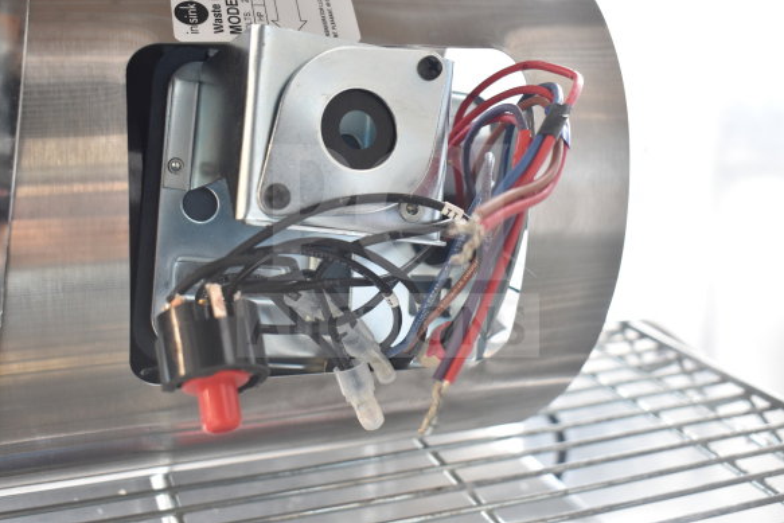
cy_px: 251
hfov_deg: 43.1
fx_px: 992
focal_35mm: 46
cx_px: 387
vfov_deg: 29.6
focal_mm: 29
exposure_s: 1/50
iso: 800
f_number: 4.2
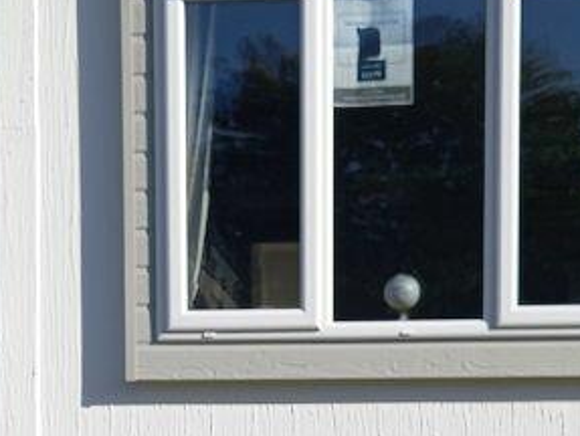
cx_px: 257
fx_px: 1460
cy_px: 472
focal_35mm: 87
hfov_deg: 22.5
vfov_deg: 16.5
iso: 32
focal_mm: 4.6
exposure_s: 1/993
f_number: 2
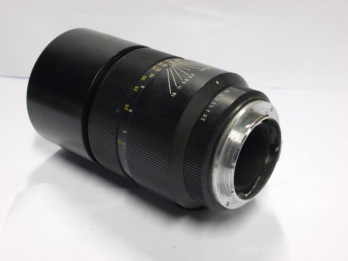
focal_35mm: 60
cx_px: 174
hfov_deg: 32.2
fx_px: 603
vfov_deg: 24.4
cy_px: 130
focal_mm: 30
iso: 400
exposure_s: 1/6
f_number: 10
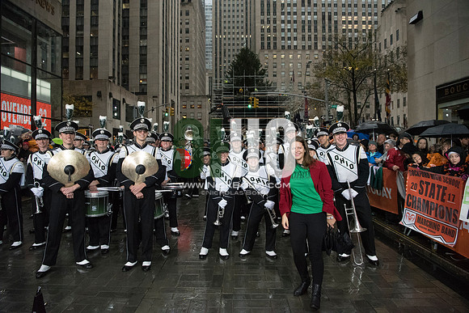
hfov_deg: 73.7
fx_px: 313
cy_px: 156
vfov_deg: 53.2
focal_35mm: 24
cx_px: 234
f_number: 4
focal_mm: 24
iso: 10000
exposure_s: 1/2500
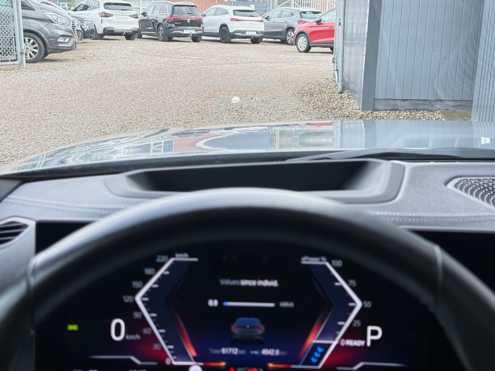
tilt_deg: -14.8
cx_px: 248
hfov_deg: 39.7
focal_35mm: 48
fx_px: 686
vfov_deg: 30.3
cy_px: 186
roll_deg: -1.6
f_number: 1.78
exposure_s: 1/305
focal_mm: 6.76
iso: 100
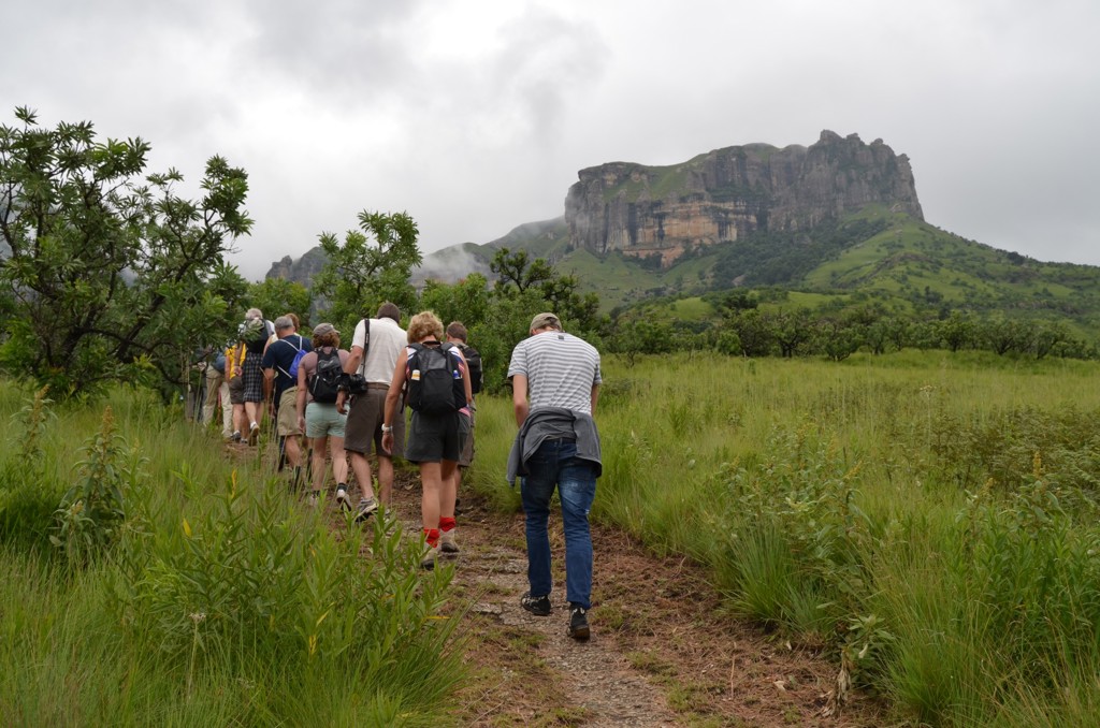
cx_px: 550
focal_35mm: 34
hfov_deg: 55.2
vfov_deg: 38.2
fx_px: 1052
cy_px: 364
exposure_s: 1/250
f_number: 8
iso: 200
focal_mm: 23
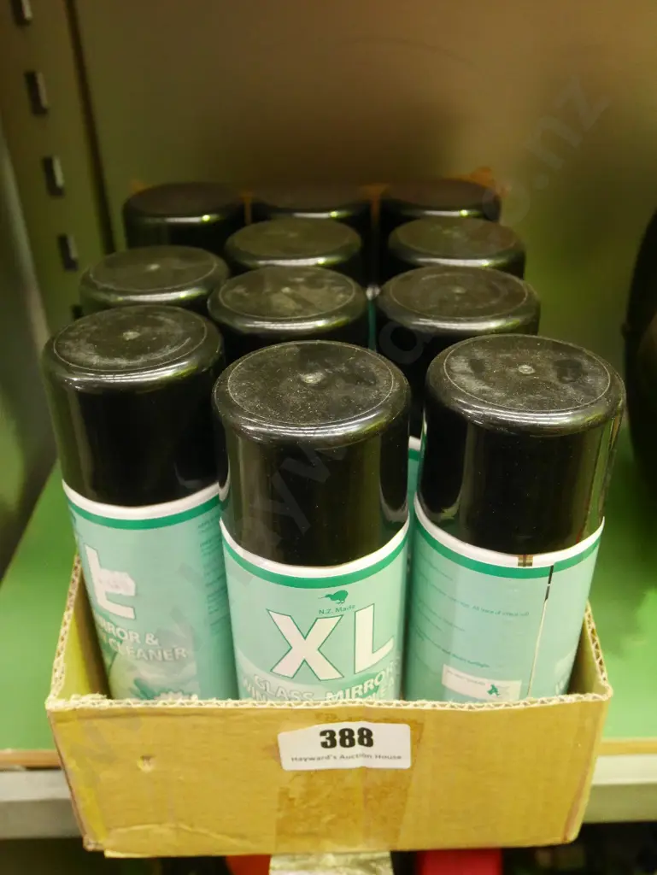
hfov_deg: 41.8
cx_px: 328
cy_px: 438
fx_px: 860
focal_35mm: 34
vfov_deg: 53.9
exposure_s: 1/80
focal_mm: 17
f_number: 4
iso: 3200
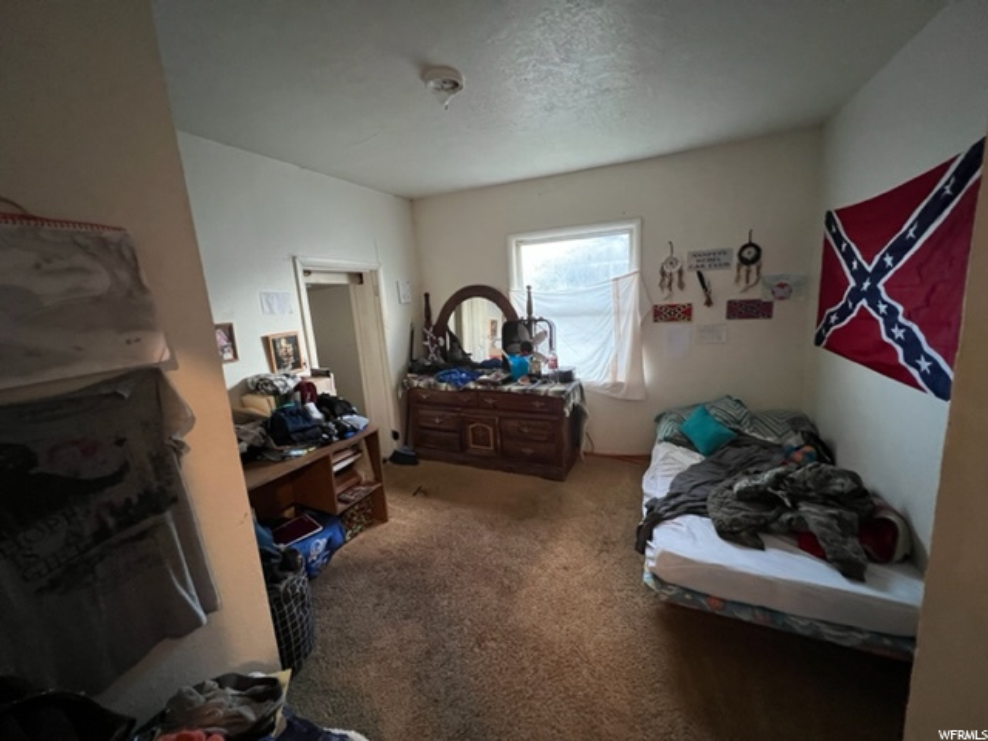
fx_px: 371
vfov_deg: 89.9
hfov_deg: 106.2
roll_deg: +3.7
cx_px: 494
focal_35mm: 13
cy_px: 370
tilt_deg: -11.1
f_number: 1.8
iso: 640
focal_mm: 1.57
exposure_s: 1/60
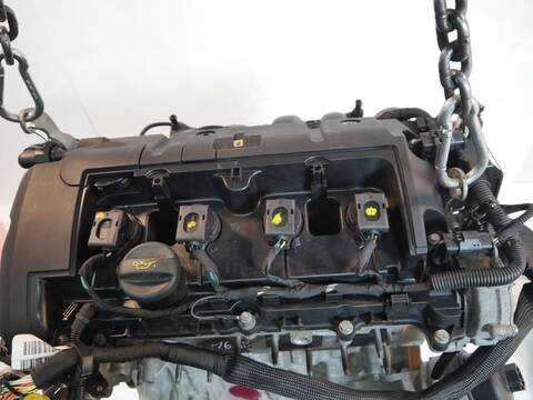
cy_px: 200
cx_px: 266
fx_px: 431
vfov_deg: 49.7
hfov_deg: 63.4
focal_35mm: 28
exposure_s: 1/60
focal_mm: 14
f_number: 3.5
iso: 640
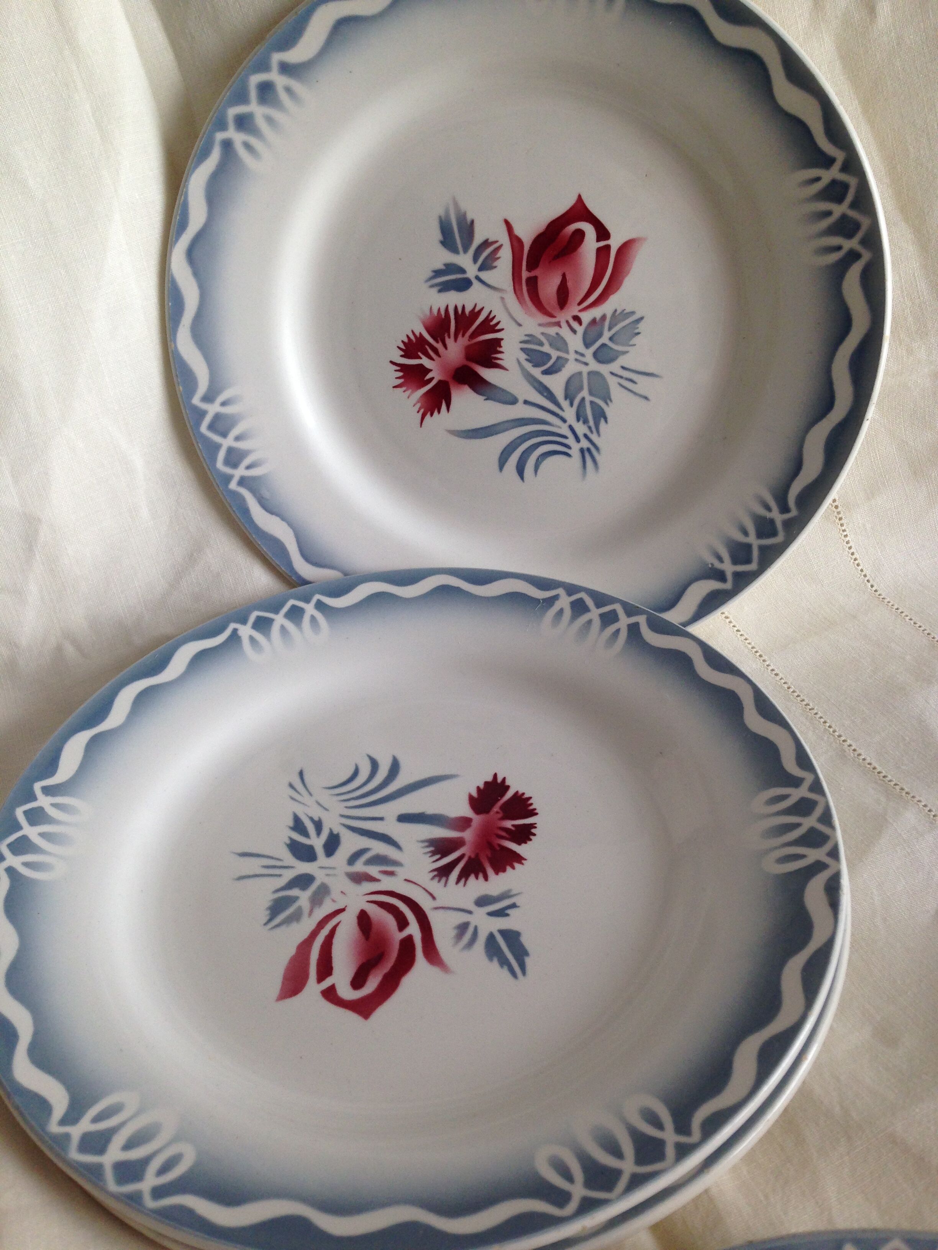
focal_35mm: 33
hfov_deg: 42.9
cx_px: 469
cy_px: 625
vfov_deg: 55.4
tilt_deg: -37.3
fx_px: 1192
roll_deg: +6.2
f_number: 2.4
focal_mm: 4.12
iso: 64
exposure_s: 1/120
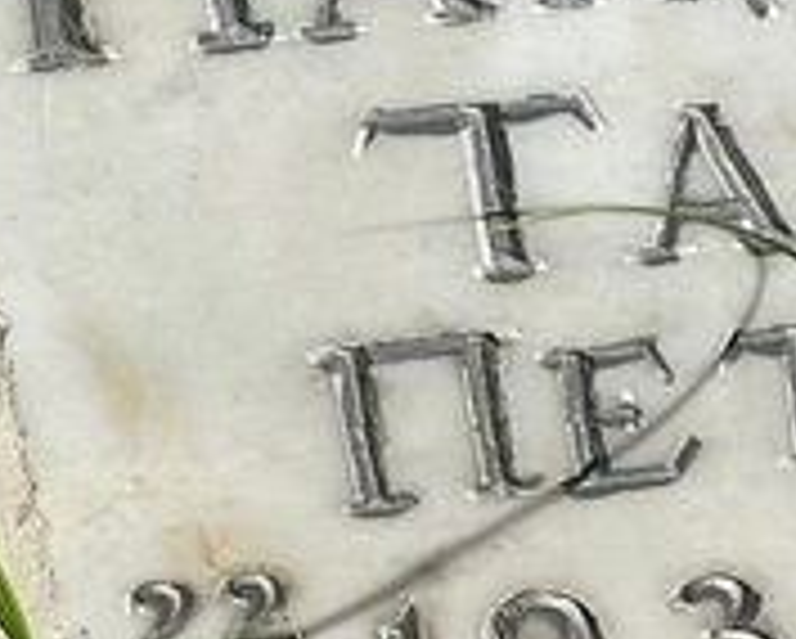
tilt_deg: -48.9
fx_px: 7995
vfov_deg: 4.6
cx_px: 1097
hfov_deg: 5.7
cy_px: 58
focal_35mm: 339
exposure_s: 1/1410
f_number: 2.8
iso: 32
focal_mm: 9
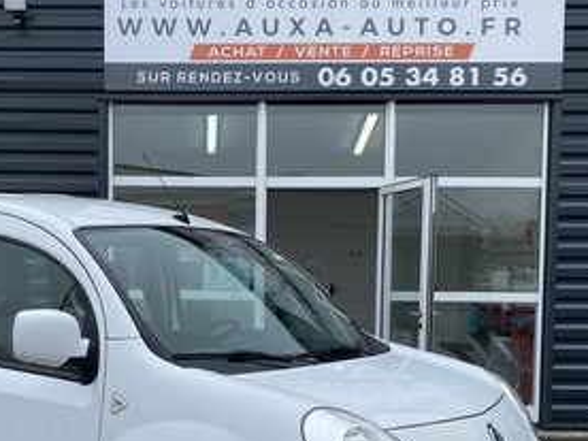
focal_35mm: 48
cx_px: 192
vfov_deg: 29.9
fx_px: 815
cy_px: 316
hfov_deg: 39.2
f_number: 1.8
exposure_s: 1/864
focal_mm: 4.25
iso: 32
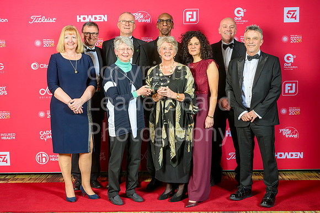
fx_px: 409
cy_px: 106
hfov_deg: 42.7
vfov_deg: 29.3
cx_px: 160
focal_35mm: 46
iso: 250
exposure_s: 1/160
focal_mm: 46
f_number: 5.6
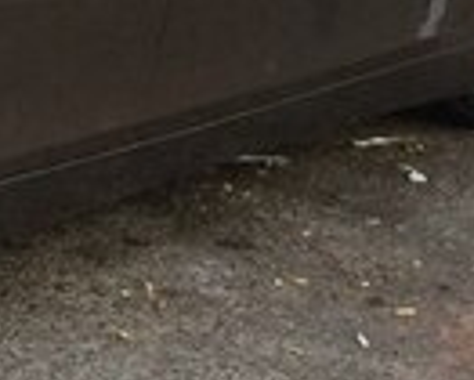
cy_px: 139
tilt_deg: -21.5
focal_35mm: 143
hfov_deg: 12.1
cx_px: -434
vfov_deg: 10.8
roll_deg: -3.3
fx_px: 2008
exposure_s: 1/33
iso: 125
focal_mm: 4.15
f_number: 2.2
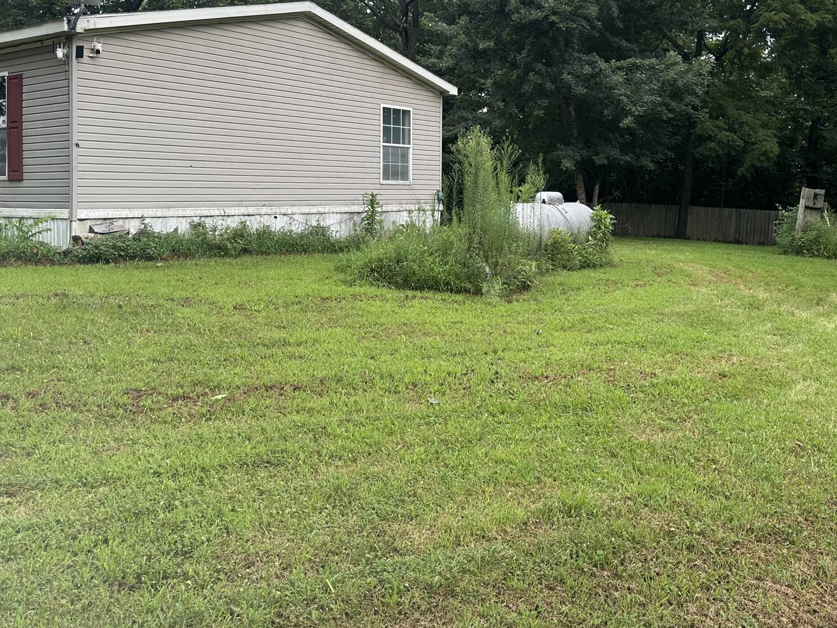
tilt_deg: +0.1
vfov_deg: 40.1
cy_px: 195
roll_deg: -0.8
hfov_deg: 52.3
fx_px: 846
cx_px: 493
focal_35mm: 35
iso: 80
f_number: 1.78
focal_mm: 6.86
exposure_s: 1/740
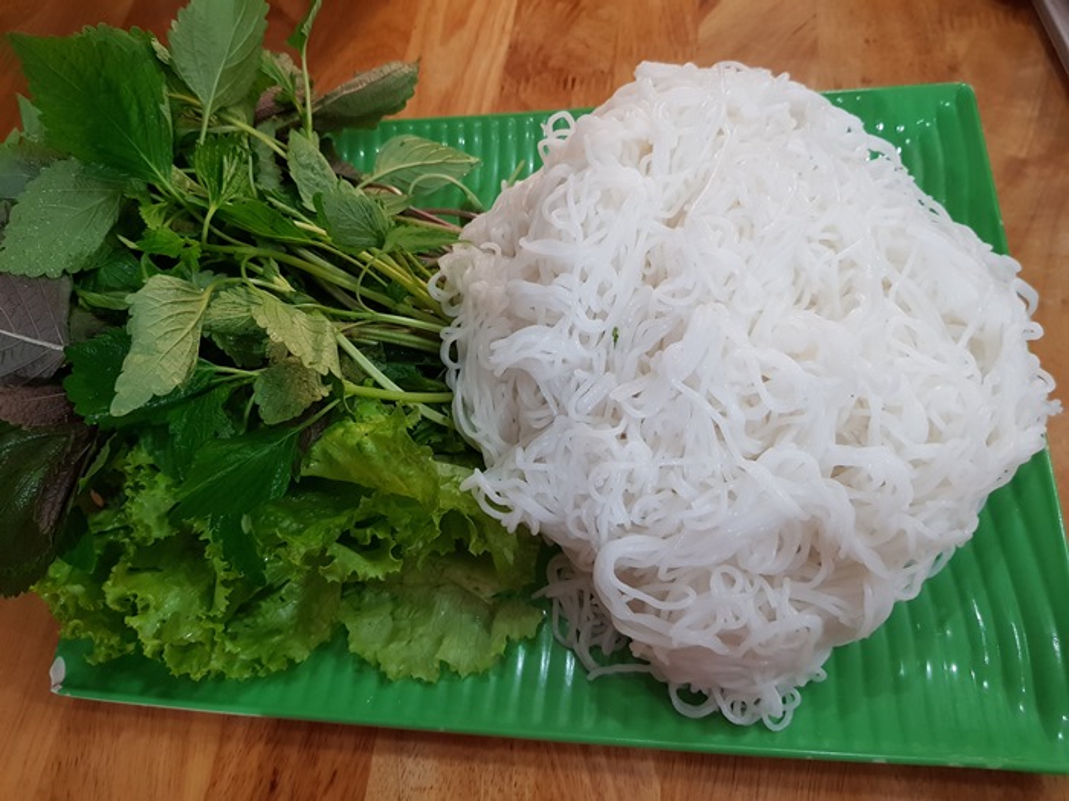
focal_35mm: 26
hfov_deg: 67.3
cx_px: 534
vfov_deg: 53.1
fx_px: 803
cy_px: 400
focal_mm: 4.2
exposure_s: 1/25
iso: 250
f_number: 1.7
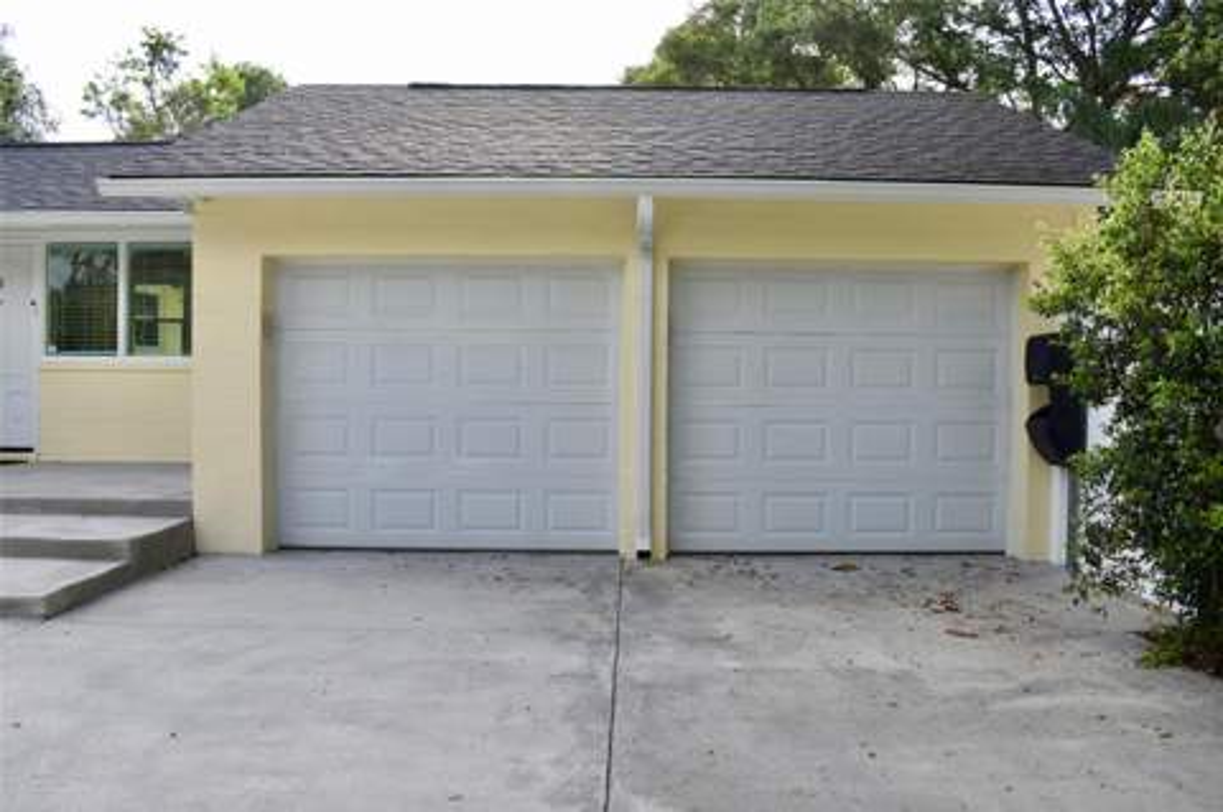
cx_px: 612
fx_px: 916
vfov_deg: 47.8
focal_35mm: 27
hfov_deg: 67.4
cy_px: 406
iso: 200
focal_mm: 18
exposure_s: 1/250
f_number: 8
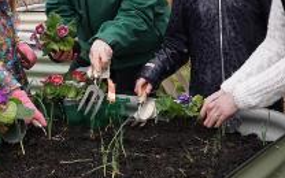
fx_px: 668
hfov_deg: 24.0
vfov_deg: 15.1
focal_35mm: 86
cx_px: 92
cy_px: 25
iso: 1250
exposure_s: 1/160
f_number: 11
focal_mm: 39
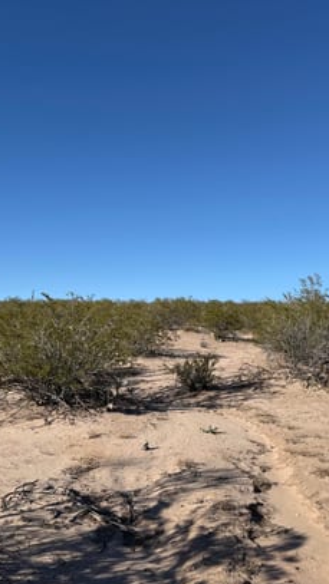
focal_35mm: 36
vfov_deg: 55.3
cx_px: 158
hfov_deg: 32.8
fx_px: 558
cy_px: 298
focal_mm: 6.76
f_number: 1.78
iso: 80
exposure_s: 1/5319
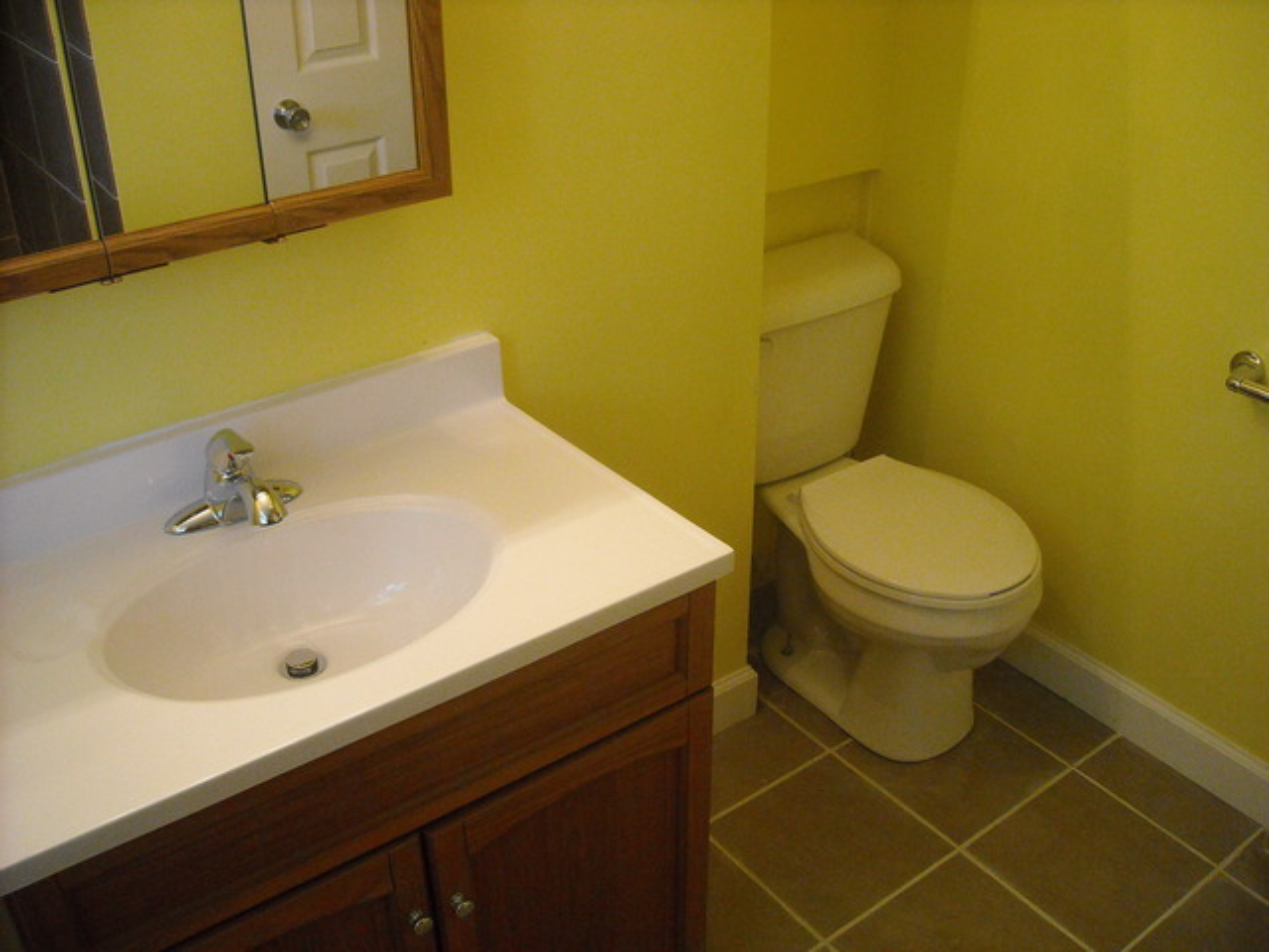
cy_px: 476
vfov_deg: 40.7
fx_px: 1283
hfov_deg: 52.6
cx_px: 634
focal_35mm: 35
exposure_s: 1/184
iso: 518
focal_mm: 5.7
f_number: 2.8
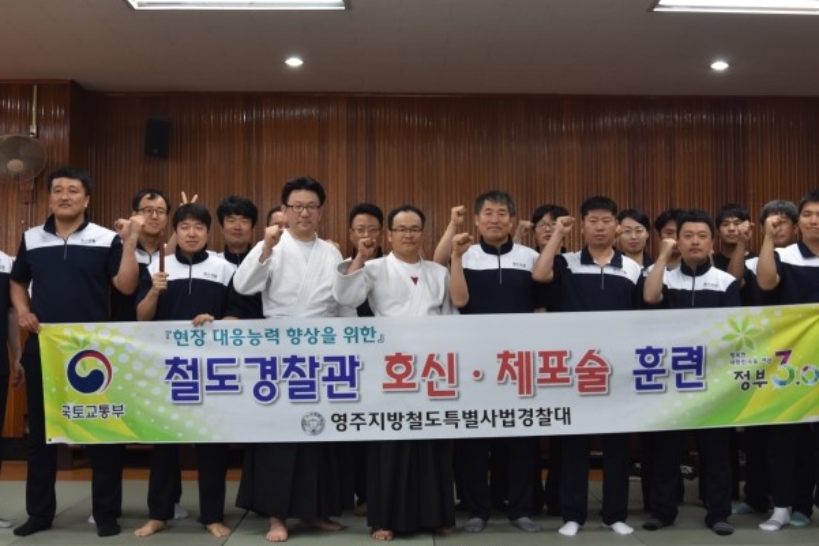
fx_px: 1092
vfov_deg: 28.1
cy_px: 272
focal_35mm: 48
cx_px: 422
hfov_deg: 41.1
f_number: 5
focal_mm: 26
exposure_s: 1/100
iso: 800
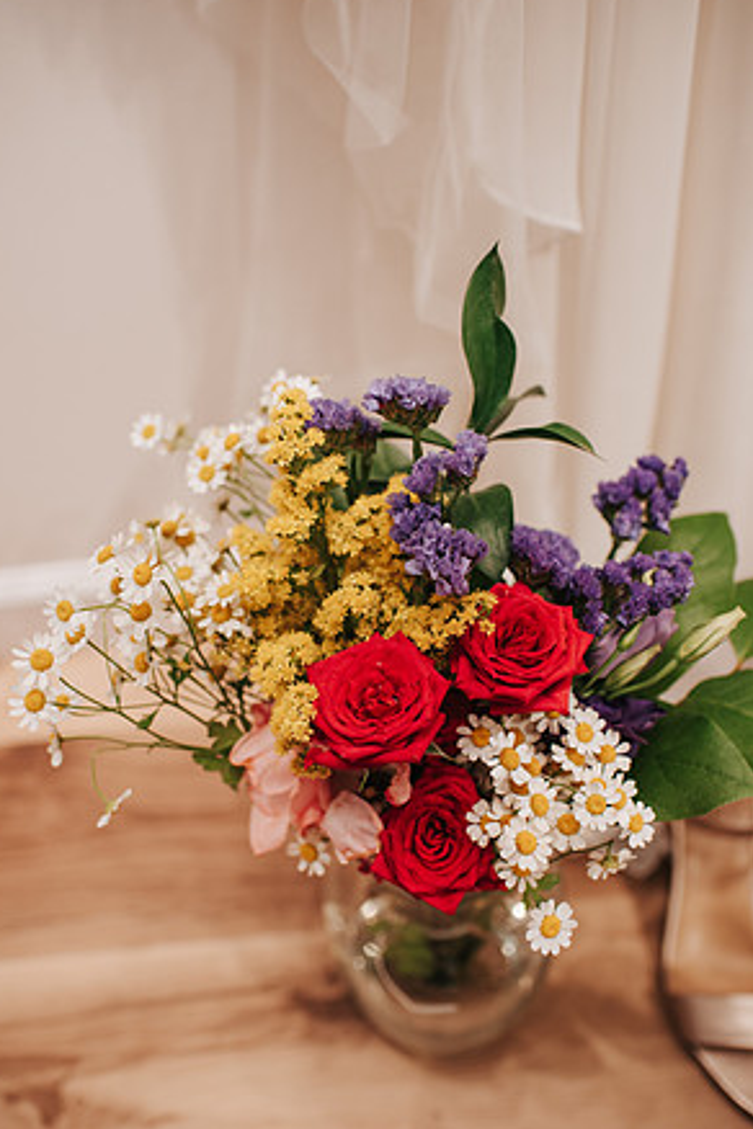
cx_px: 369
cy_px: 562
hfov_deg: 36.9
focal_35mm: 36
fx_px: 1129
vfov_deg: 53.1
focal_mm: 35
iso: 450
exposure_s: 1/125
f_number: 2.8
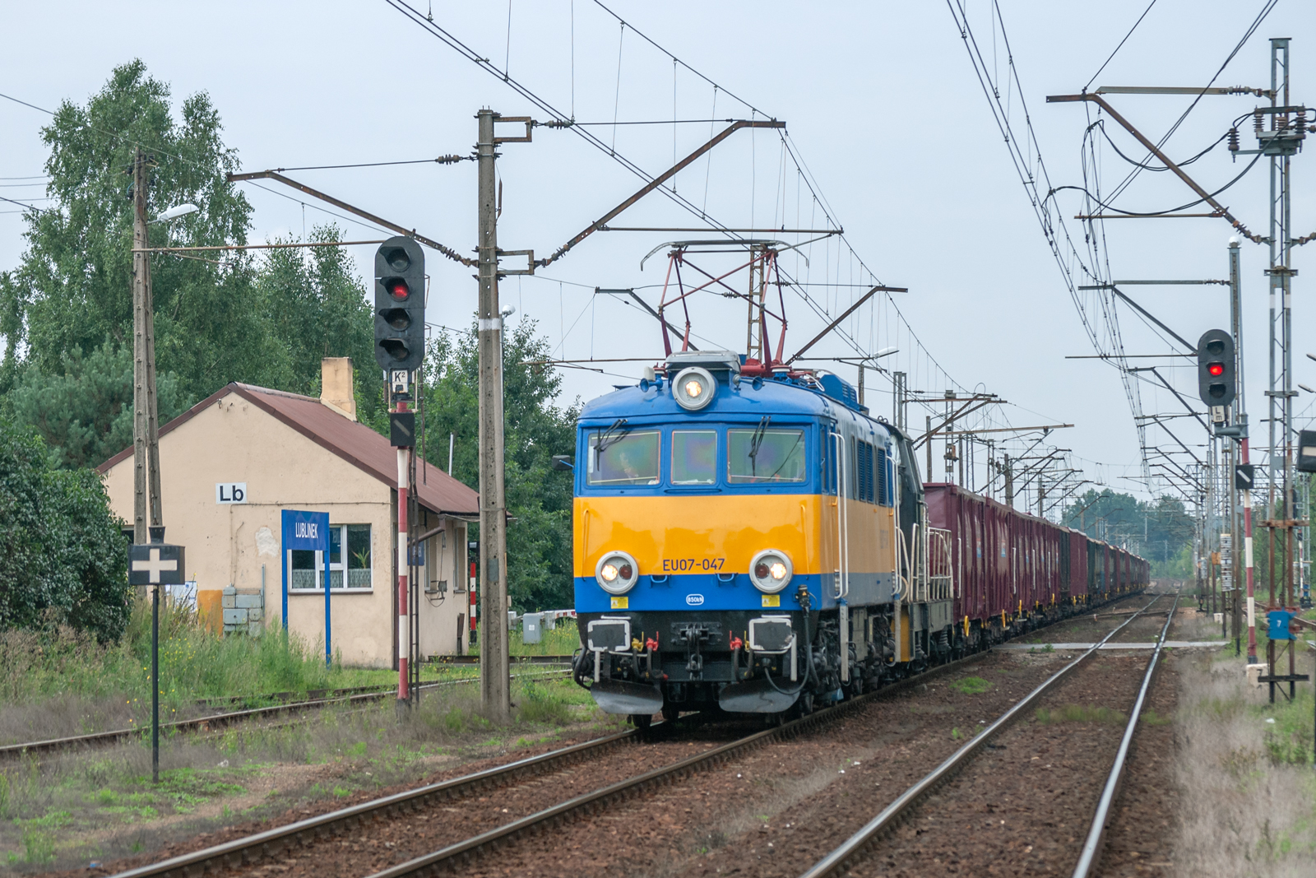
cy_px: 439
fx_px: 3838
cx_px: 658
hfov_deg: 19.5
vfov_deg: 13.0
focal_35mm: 105
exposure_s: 1/320
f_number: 7.1
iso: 100
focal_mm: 70
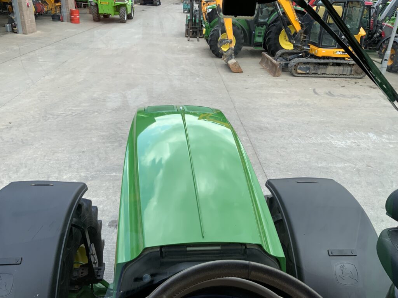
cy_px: 149
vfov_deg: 48.2
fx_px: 333
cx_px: 199
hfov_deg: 61.7
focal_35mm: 29
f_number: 1.8
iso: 16
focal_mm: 3
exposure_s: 1/362
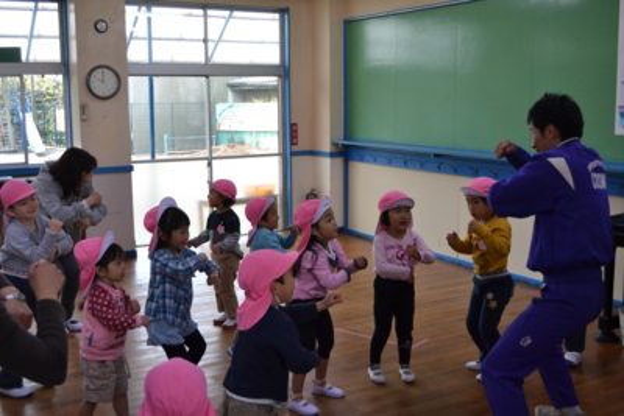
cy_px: 208
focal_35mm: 42
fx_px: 728
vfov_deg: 31.9
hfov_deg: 46.4
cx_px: 312
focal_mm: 28
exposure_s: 1/500
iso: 1250
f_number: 4.5
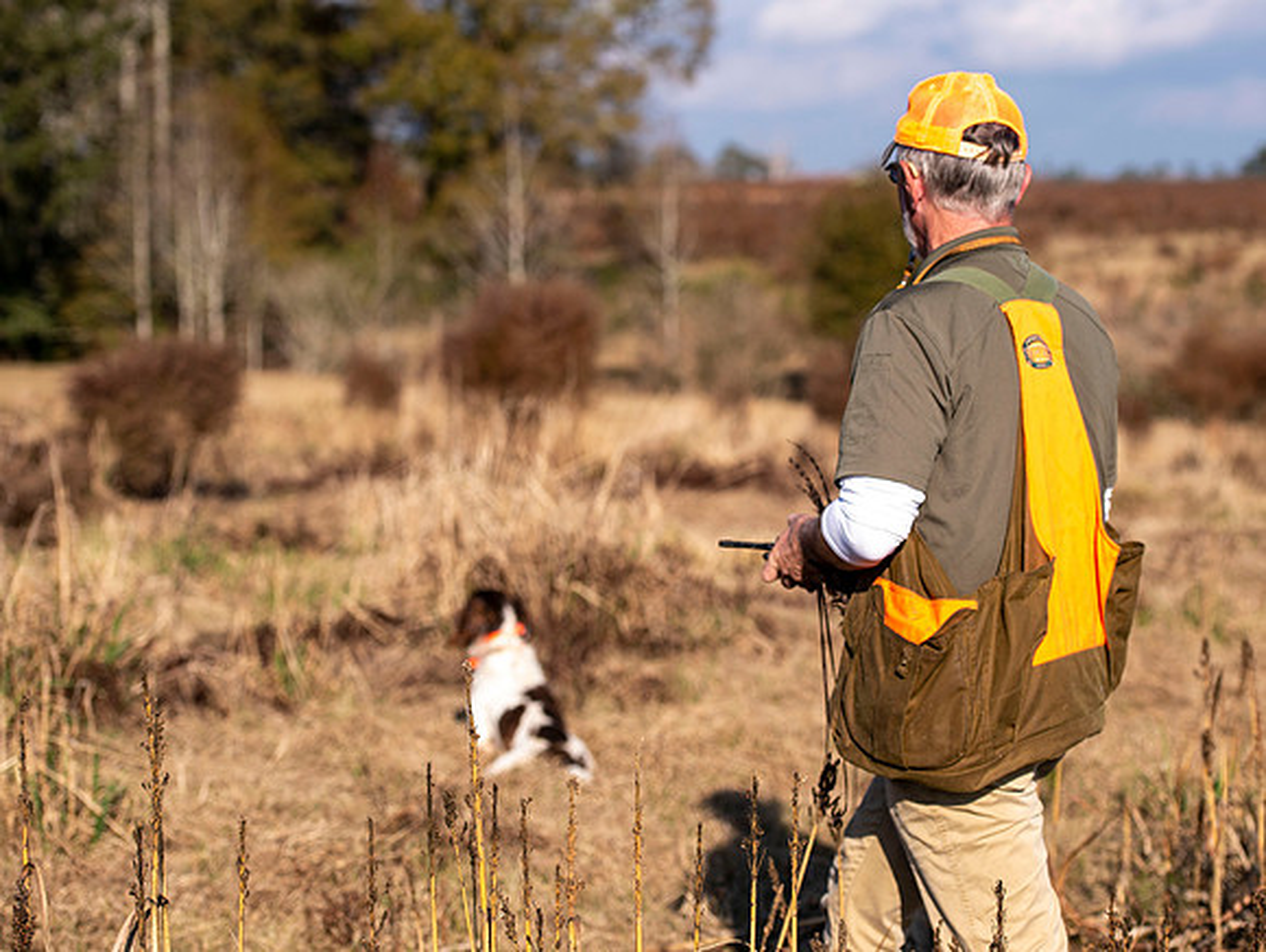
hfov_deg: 20.3
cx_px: 676
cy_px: 470
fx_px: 3534
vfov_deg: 15.3
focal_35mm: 97
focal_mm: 78
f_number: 4
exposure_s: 1/1600
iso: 200
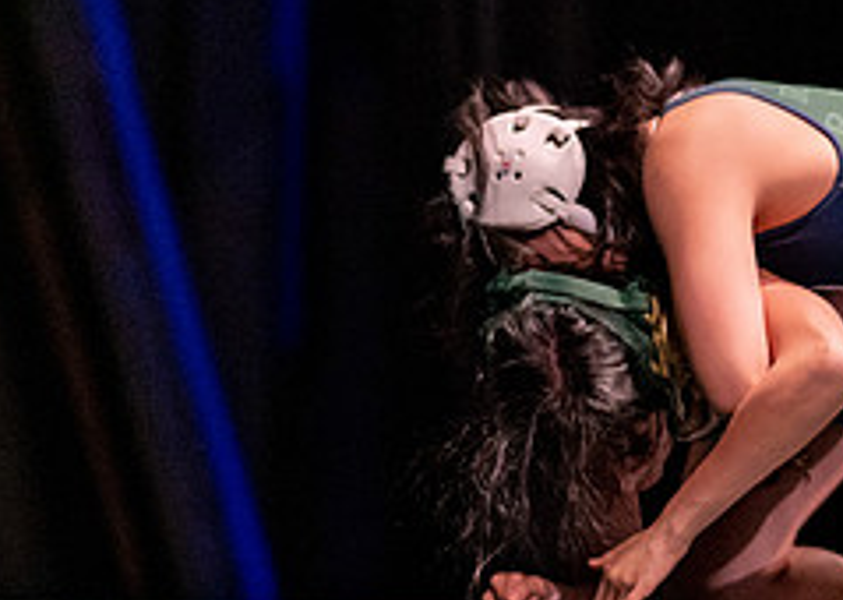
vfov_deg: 6.6
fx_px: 5188
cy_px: 367
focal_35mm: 217
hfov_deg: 9.2
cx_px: 893
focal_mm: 50
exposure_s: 1/1000
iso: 2000
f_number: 1.2
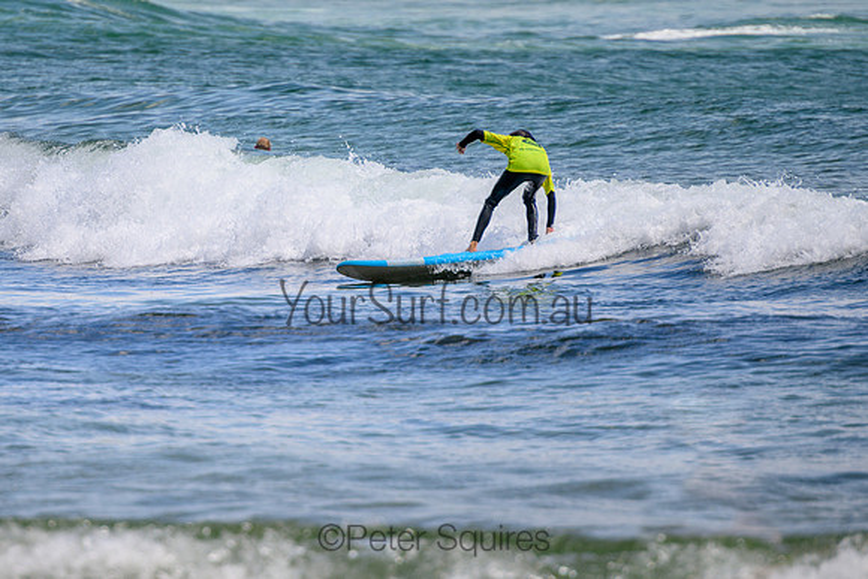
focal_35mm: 550
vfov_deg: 2.5
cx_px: 271
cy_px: 291
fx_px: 13260
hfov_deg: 3.7
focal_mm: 400
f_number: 5.6
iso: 280
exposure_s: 1/2000
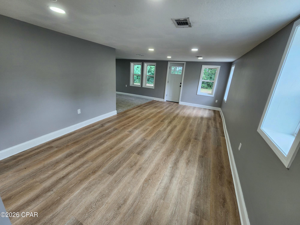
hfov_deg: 106.2
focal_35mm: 13
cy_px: 112
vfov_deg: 89.9
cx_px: 150
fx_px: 113
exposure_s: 1/60
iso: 100
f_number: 2.2
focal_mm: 2.2
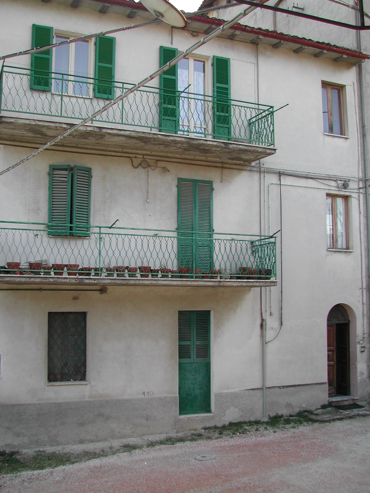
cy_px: 246
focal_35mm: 38
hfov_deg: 37.7
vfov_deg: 49.0
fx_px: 542
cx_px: 185
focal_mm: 8
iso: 100
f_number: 2.8
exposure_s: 1/372
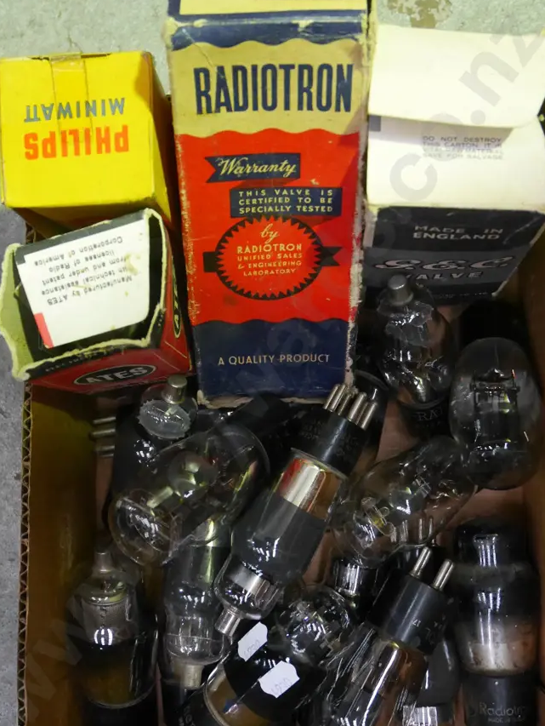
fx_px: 1006
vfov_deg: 39.6
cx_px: 267
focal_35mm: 48
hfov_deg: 30.3
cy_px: 372
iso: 3200
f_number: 4.6
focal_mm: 20
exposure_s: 1/40
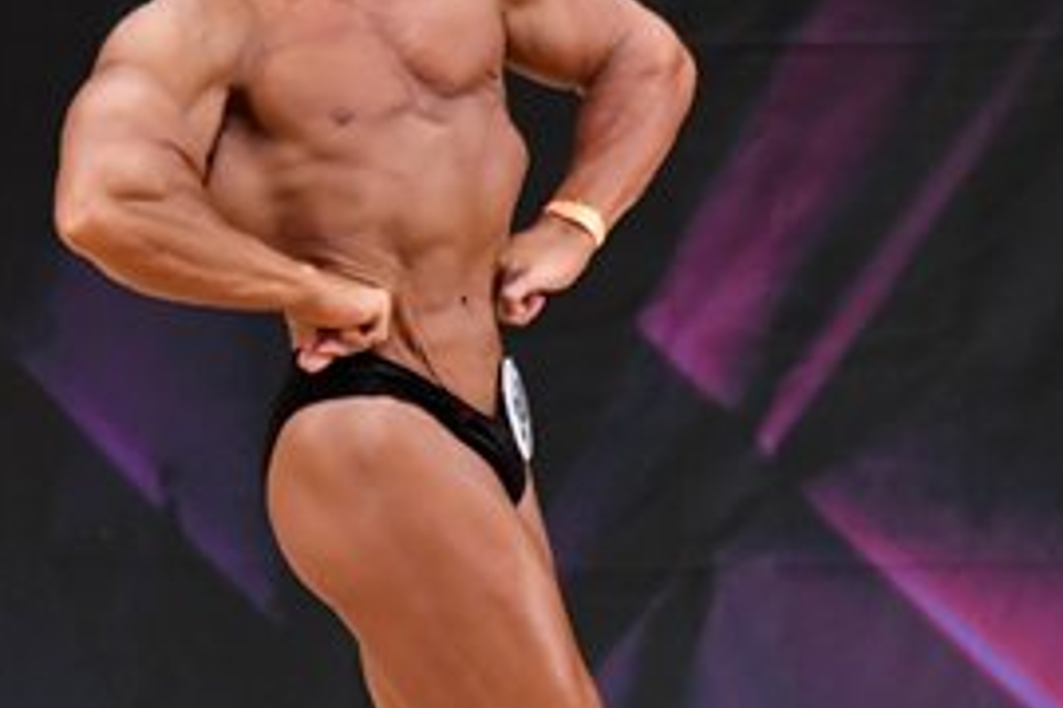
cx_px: 310
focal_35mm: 779
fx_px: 22987
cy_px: 558
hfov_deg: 2.6
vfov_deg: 1.8
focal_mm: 180
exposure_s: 1/400
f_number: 5.6
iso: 3200
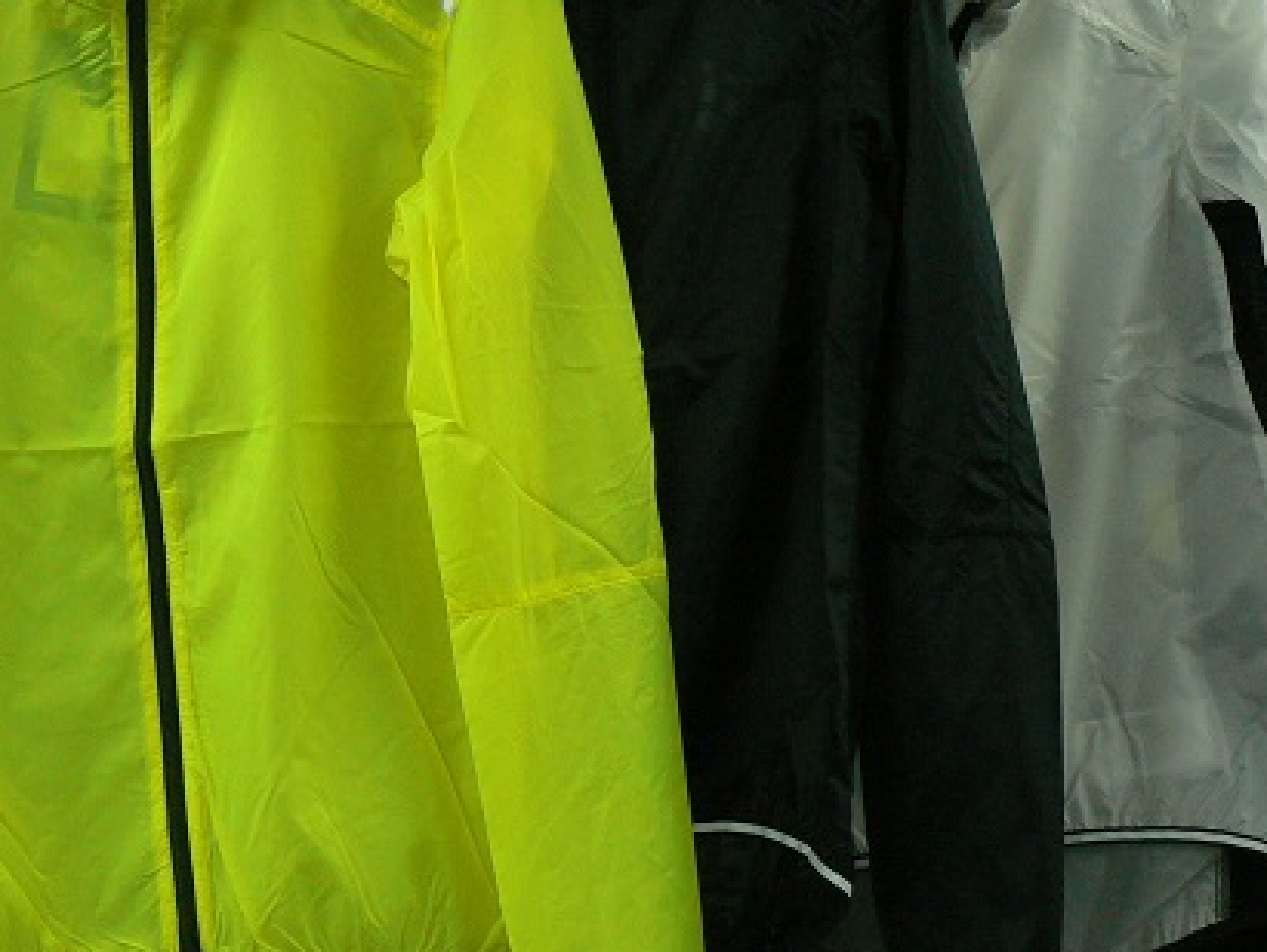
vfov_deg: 26.1
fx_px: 2051
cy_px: 404
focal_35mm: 56
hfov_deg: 34.3
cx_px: 533
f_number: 7.1
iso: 200
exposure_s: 1/20
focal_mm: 6
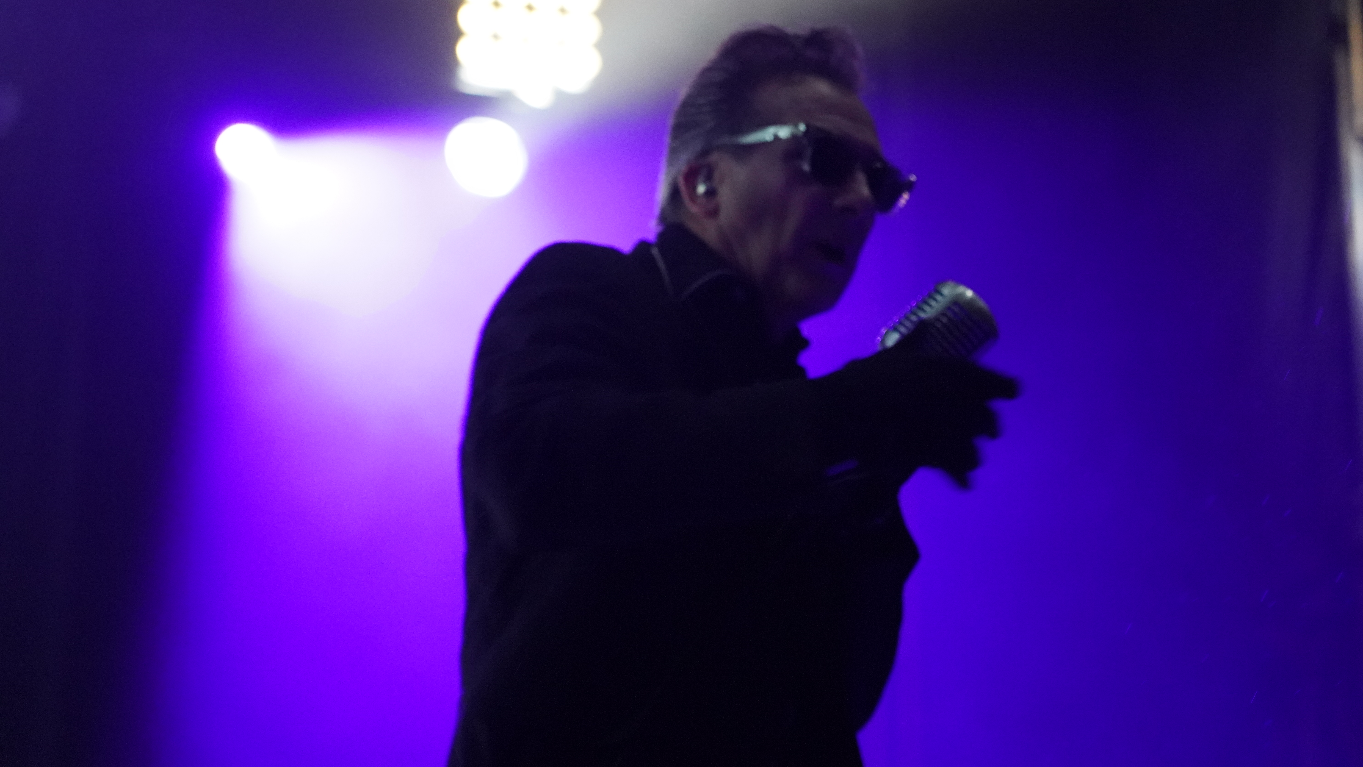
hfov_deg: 19.3
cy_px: 357
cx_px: 683
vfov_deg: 10.9
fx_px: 4012
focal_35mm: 111
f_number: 4
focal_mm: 105
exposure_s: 1/160
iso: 12800
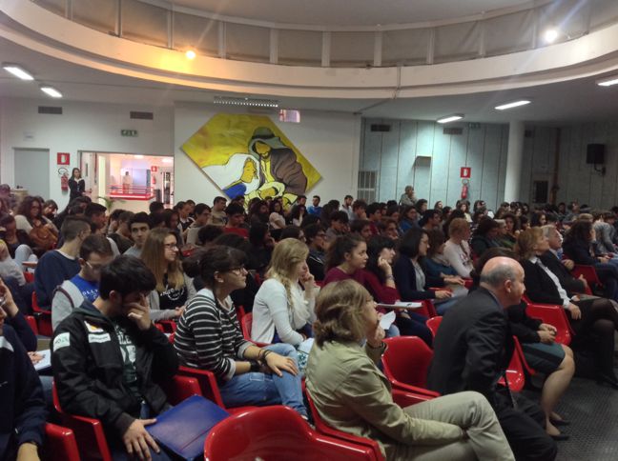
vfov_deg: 40.6
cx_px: 309
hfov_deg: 52.7
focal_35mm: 35
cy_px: 230
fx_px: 624
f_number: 2.4
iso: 250
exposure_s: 1/17
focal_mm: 4.28
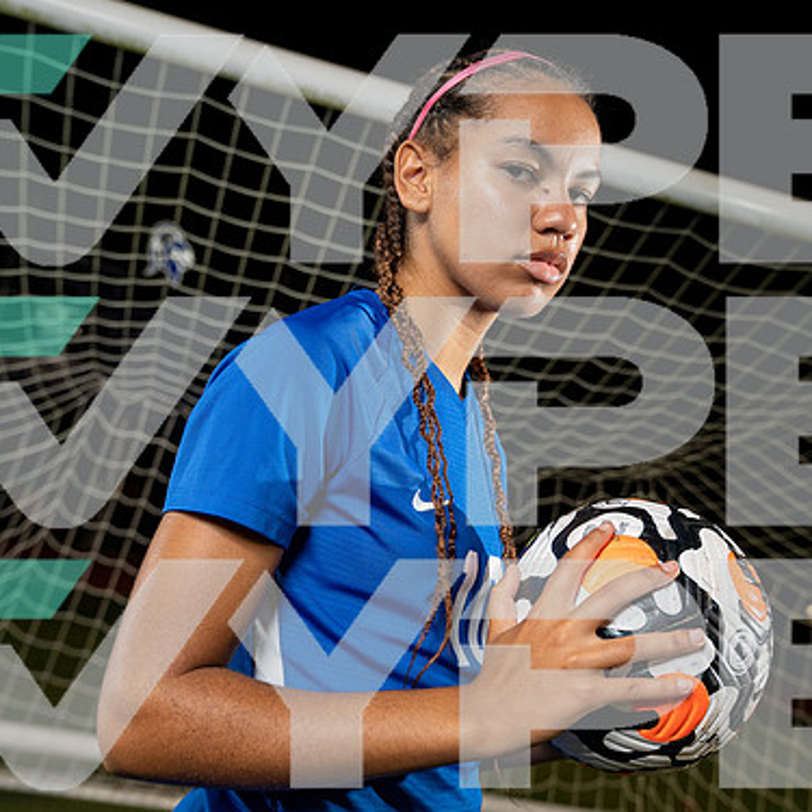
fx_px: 1221
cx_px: 424
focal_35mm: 46
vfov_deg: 36.8
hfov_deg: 36.8
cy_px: 412
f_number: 4.5
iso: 500
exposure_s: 1/125
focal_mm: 35
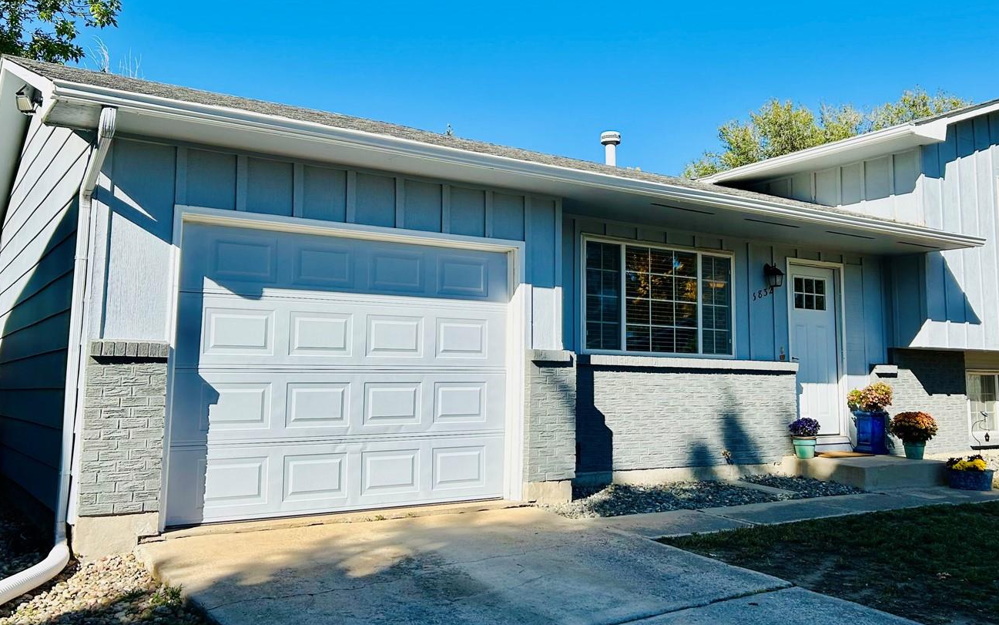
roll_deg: +0.1
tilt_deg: +6.7
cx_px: 569
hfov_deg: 56.5
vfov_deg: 37.3
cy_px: 287
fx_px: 926
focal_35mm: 34
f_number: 1.5
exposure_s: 1/4831
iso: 50
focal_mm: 5.7
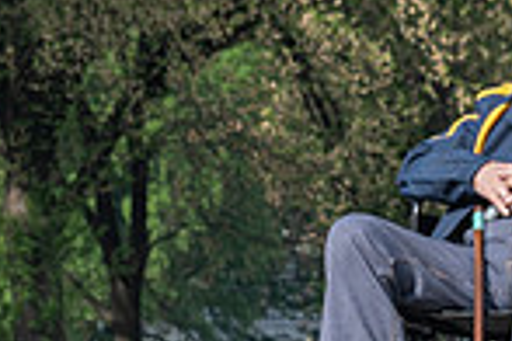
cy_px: 276
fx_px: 12202
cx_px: 638
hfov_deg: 2.4
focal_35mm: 858
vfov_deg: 1.6
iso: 160
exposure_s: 1/125
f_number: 8
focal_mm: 120
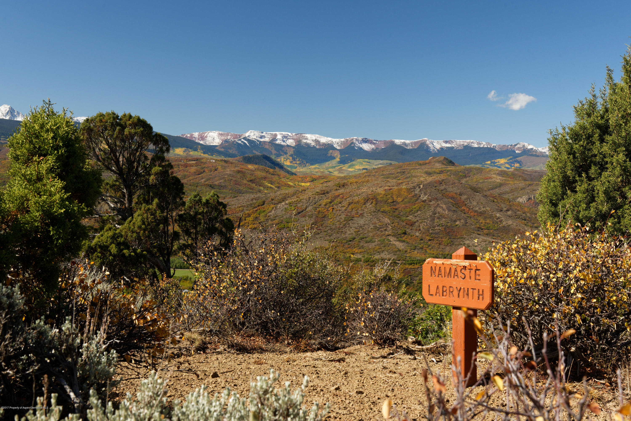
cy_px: 210
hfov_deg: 44.5
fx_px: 771
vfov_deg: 30.5
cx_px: 316
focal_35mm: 44
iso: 200
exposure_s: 1/100
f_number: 11
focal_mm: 44
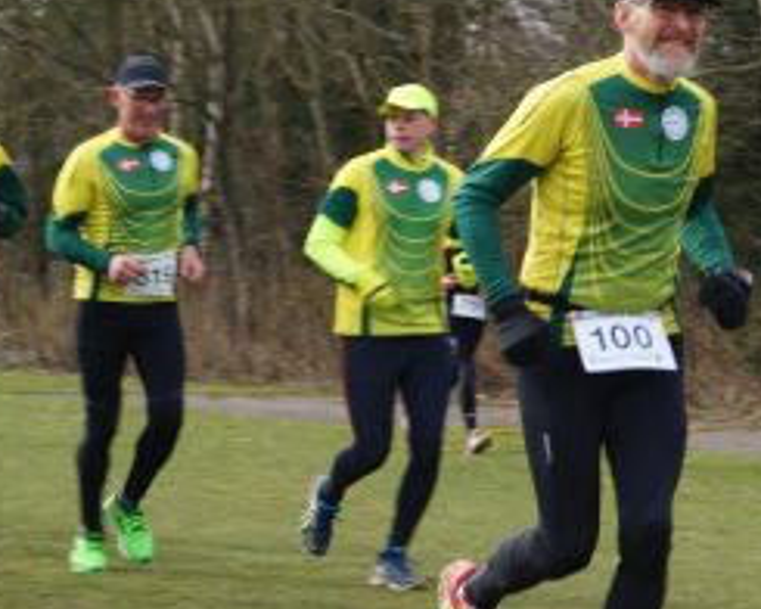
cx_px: 755
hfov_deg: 12.1
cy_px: 197
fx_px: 3558
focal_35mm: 158
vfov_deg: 9.8
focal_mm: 55
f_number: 7.1
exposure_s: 1/125
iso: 100
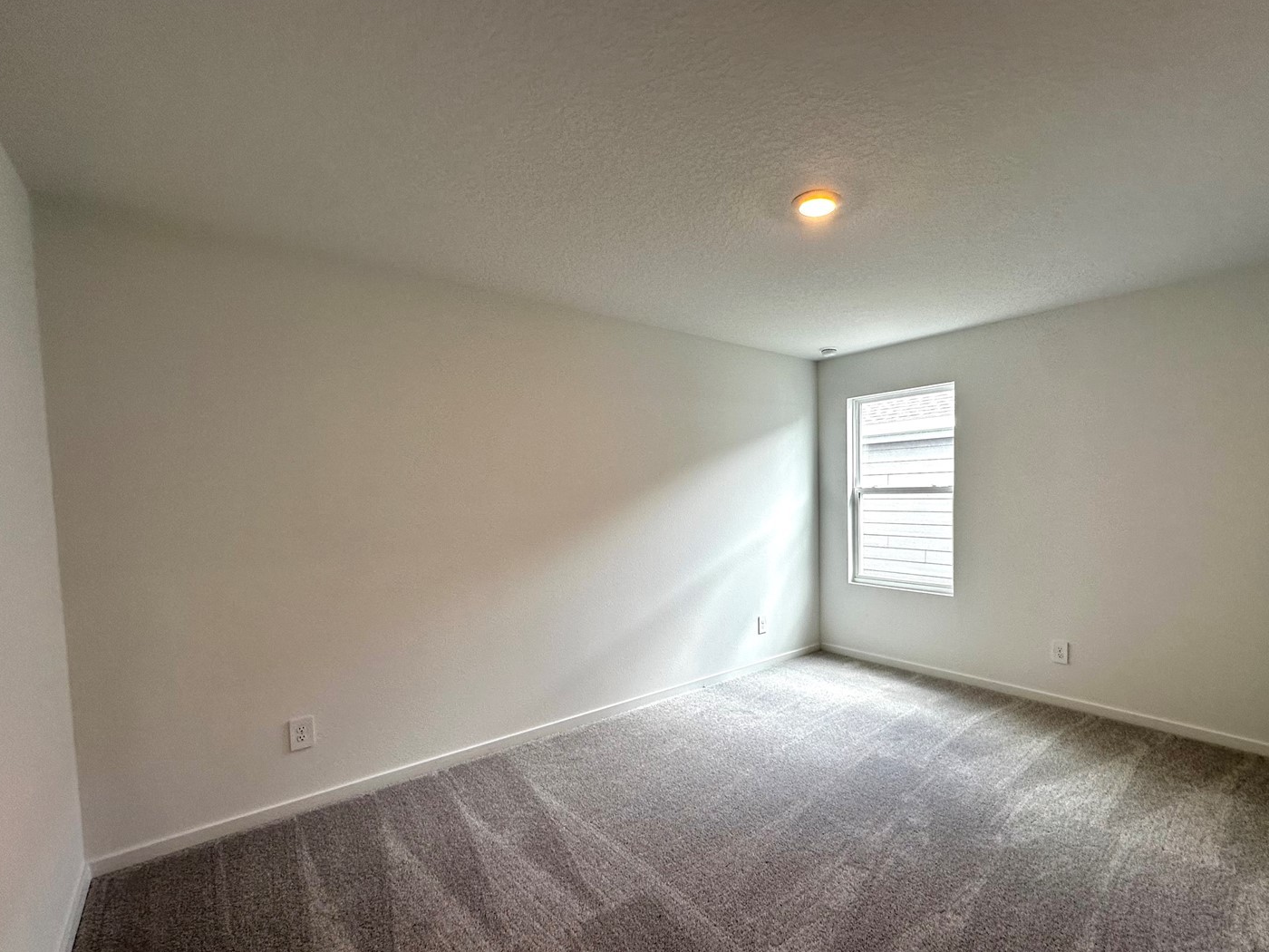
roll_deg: +0.6
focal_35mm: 16
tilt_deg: -3.4
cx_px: 718
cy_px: 521
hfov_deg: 94.0
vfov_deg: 77.9
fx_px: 587
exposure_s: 1/120
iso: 100
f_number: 2.2
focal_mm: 2.22
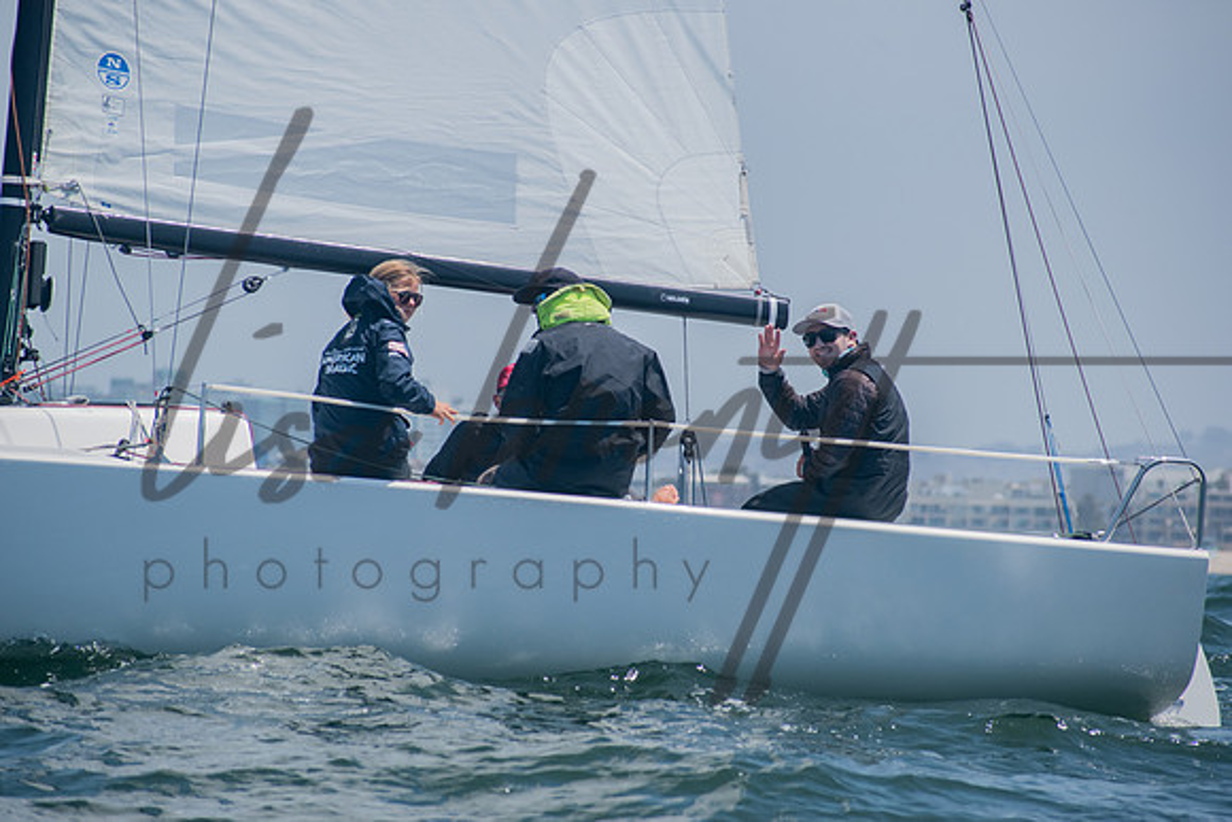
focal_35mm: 300
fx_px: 10269
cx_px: 616
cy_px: 411
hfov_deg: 6.9
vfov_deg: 4.6
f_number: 8
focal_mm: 200
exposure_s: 1/1600
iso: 400
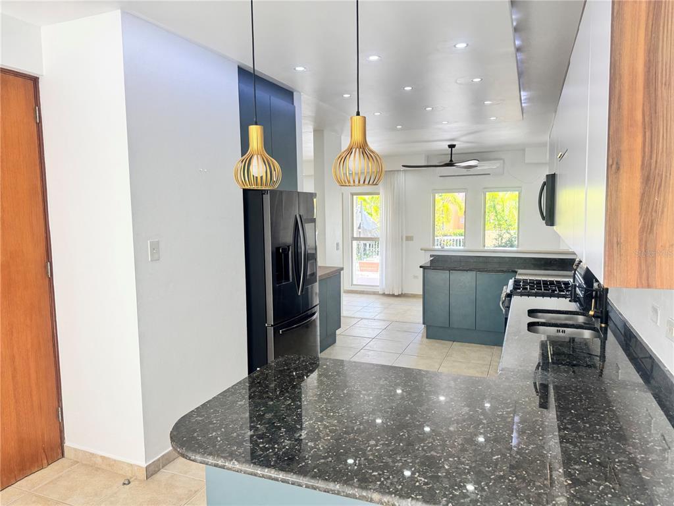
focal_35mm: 24
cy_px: 253
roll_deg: +0.5
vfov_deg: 56.8
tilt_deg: -6.7
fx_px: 467
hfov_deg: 71.6
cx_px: 337
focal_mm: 6.76
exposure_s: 1/120
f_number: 1.78
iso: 64
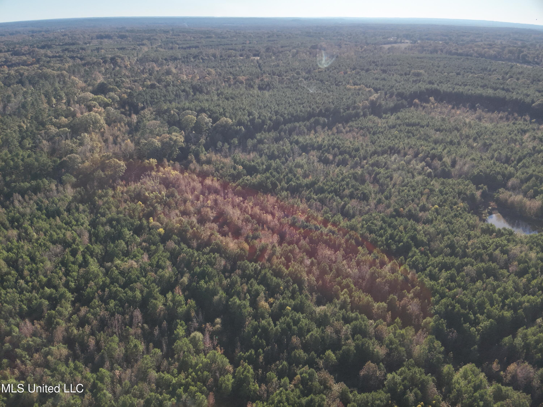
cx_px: 272
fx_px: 376
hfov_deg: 71.6
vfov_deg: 56.8
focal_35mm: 24
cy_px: 204
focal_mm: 4.4
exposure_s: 1/1250
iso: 100
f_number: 2.8
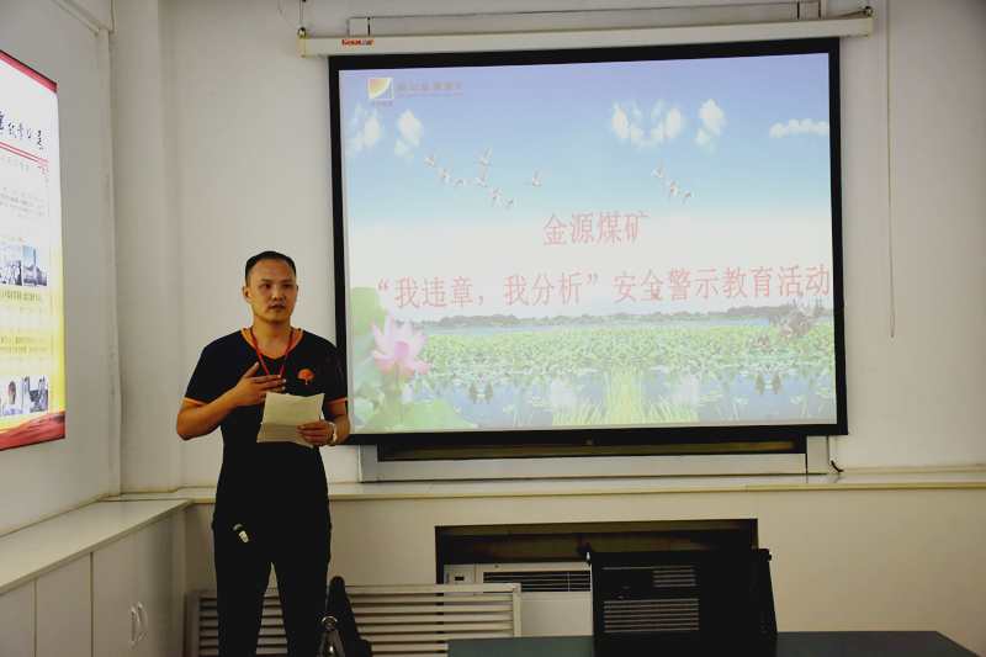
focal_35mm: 48
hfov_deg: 41.1
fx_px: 1314
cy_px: 328
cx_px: 493
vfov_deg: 28.1
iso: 1000
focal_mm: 32
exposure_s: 1/640
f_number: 4
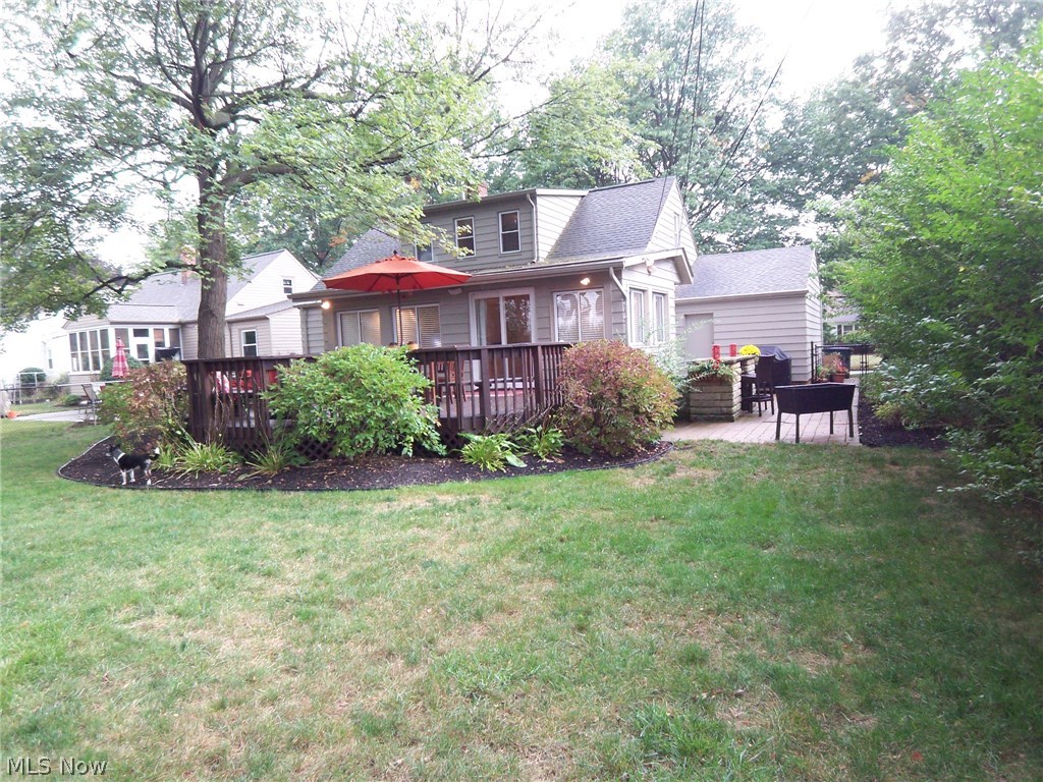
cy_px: 391
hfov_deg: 73.9
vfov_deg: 58.9
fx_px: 693
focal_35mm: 23
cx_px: 522
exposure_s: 1/30
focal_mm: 3.8
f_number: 2.8
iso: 125
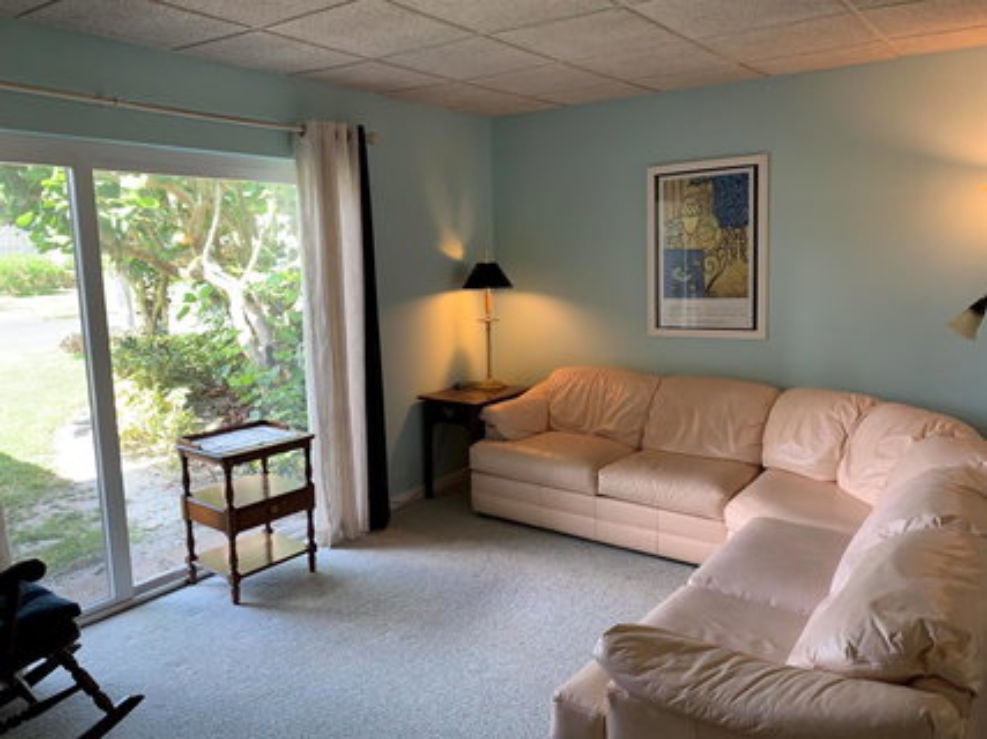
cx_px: 494
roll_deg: +1.4
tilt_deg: -8.9
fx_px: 741
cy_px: 370
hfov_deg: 67.3
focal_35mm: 26
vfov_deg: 53.0
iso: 64
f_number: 1.8
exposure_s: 1/60
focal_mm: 4.25
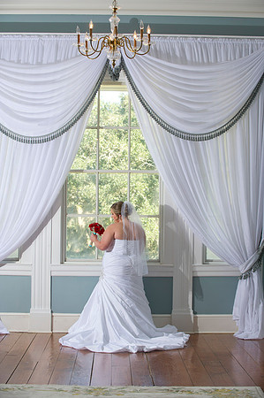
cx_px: 132
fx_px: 904
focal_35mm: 82
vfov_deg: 24.8
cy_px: 199
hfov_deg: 16.6
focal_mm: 82
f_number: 5.6
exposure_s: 1/125
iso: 400
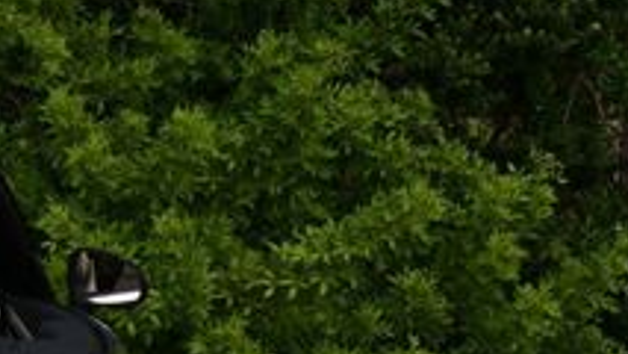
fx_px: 2515
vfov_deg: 7.9
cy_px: 519
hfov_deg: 13.6
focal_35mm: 151
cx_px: -242
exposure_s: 1/320
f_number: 9
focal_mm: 24
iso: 100
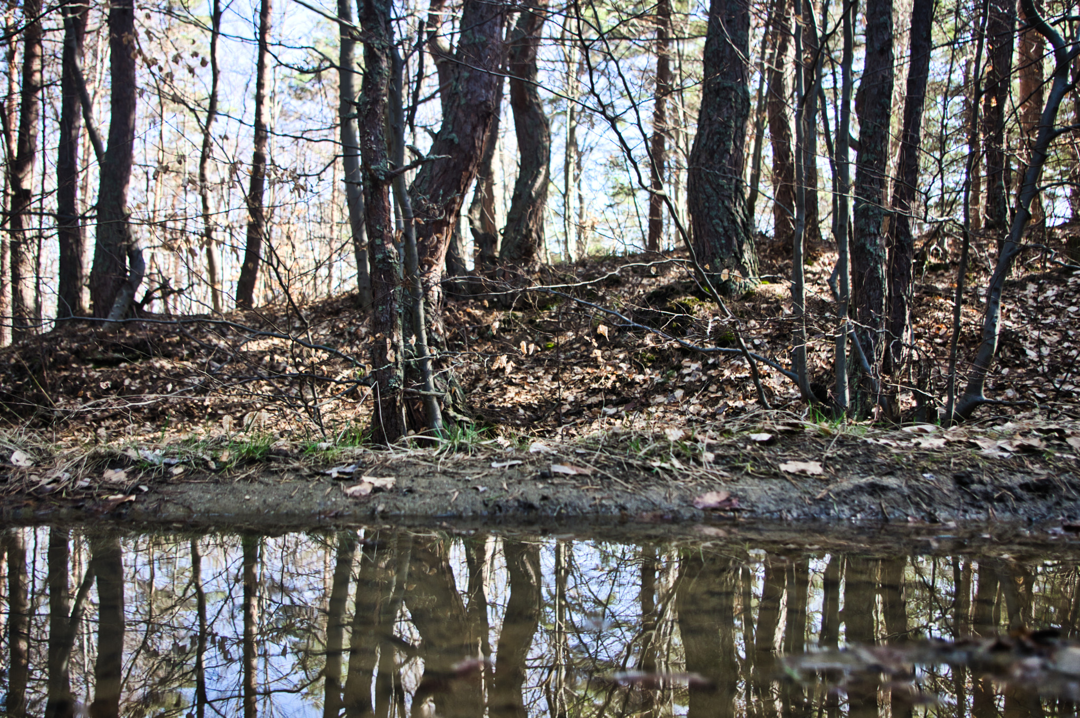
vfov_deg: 36.8
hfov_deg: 53.2
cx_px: 540
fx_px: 1079
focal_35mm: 36
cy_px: 359
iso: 200
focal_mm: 24.4
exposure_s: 1/160
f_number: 4
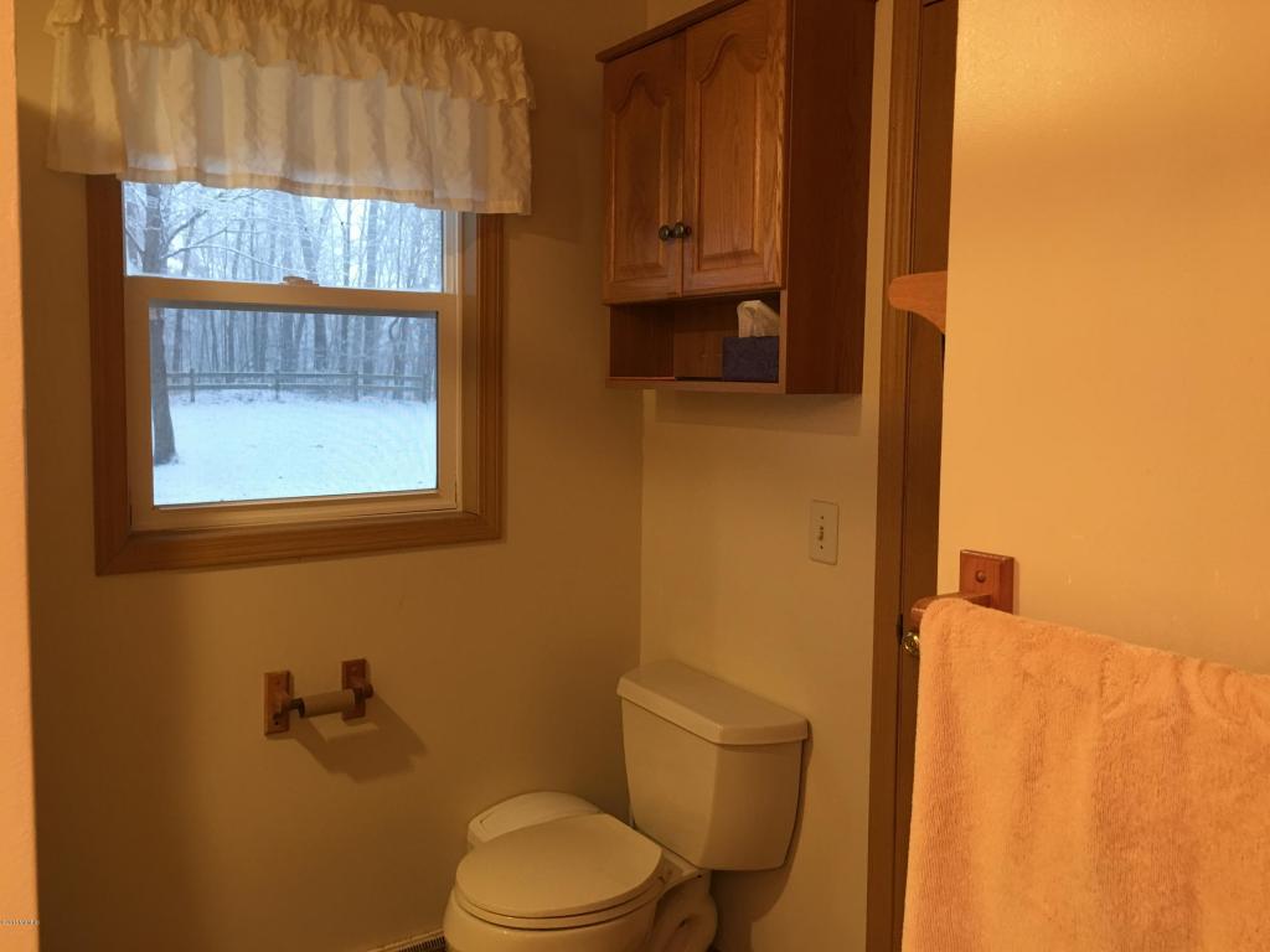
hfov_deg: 61.7
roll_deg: -1.5
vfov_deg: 48.2
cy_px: 476
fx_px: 1064
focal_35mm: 29
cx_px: 635
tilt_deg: -4.2
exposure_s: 1/15
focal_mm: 4.15
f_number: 2.2
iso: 40
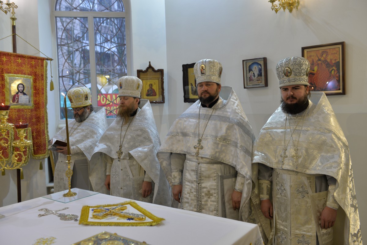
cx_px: 184
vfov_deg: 41.1
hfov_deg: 58.7
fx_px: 326
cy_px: 122
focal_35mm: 32
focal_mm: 32
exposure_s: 1/60
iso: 400
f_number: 4
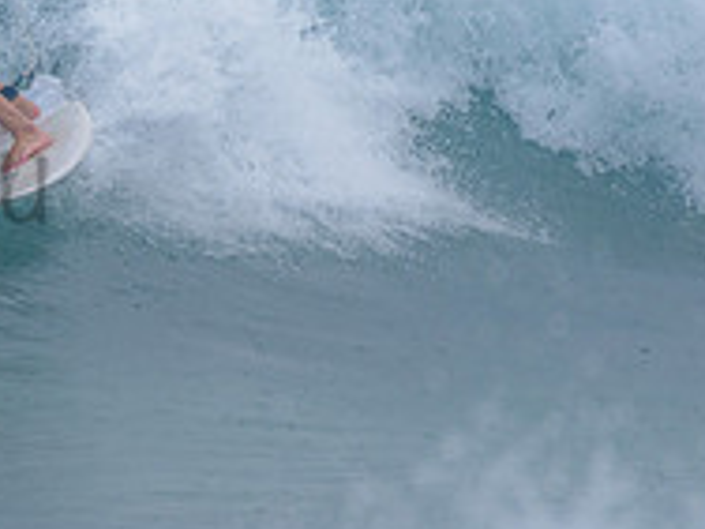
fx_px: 37026
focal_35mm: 1818
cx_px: -277
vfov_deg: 0.8
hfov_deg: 1.1
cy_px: -27
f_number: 5.6
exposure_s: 1/2000
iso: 400
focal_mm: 500
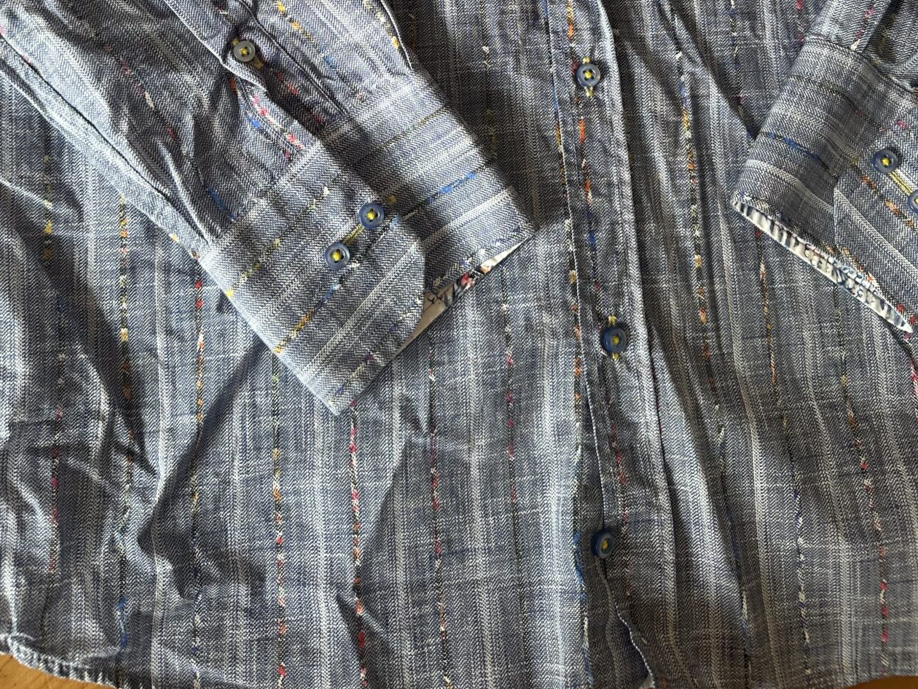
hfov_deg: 47.9
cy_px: -31
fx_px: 1034
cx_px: 447
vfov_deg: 33.1
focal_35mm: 39
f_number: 1.78
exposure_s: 1/120
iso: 125
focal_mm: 6.86
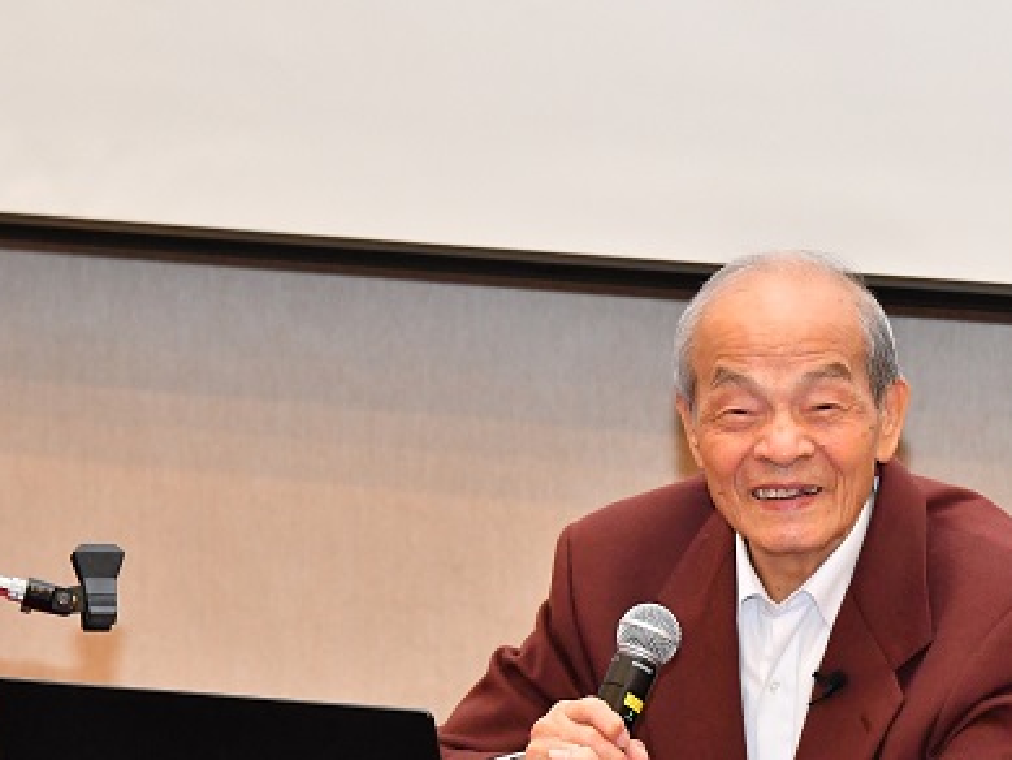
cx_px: 676
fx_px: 6785
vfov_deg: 6.4
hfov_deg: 8.5
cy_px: 522
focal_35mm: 232
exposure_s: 1/125
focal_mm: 98
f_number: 5.6
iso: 4000
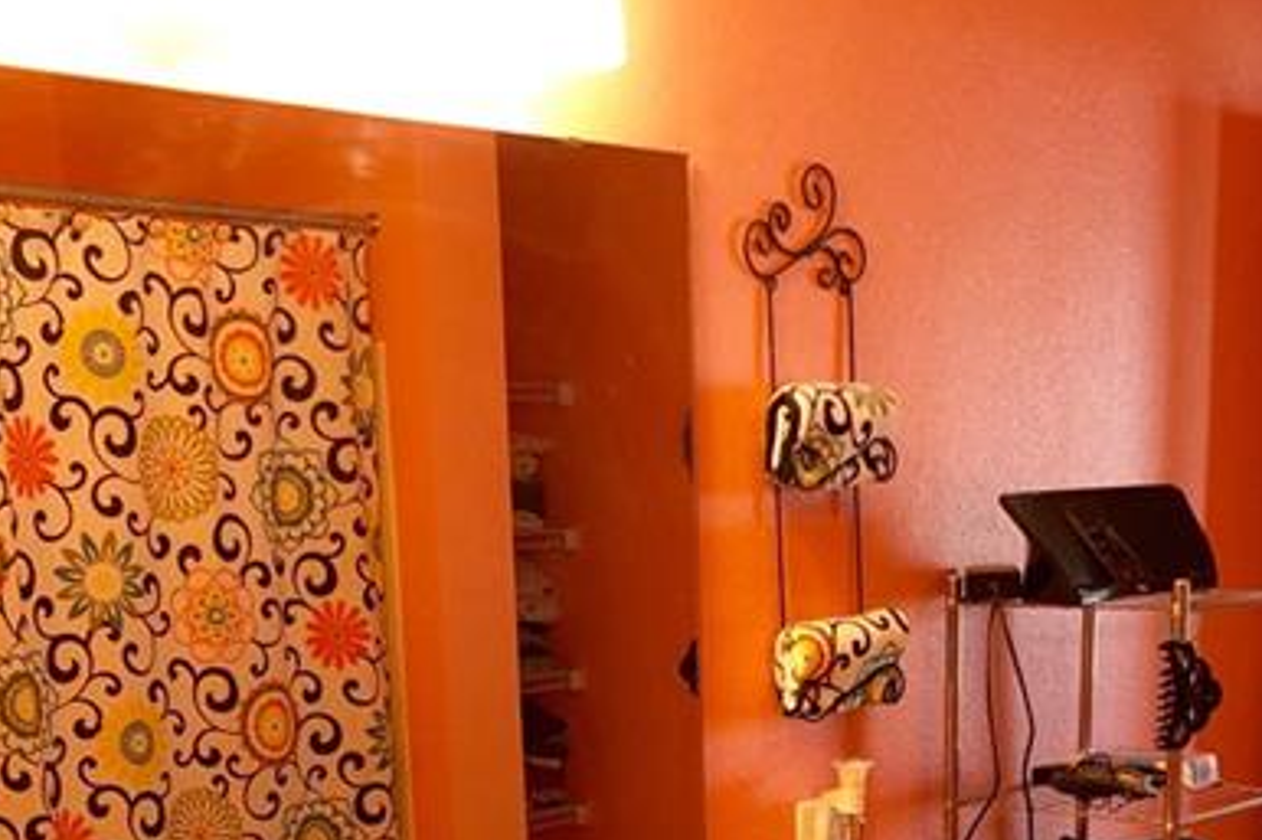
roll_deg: +2.0
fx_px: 2032
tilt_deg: -15.2
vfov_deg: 21.5
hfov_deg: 34.5
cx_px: 700
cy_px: 1033
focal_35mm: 58
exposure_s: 1/15
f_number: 1.8
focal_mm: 3.99
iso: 50
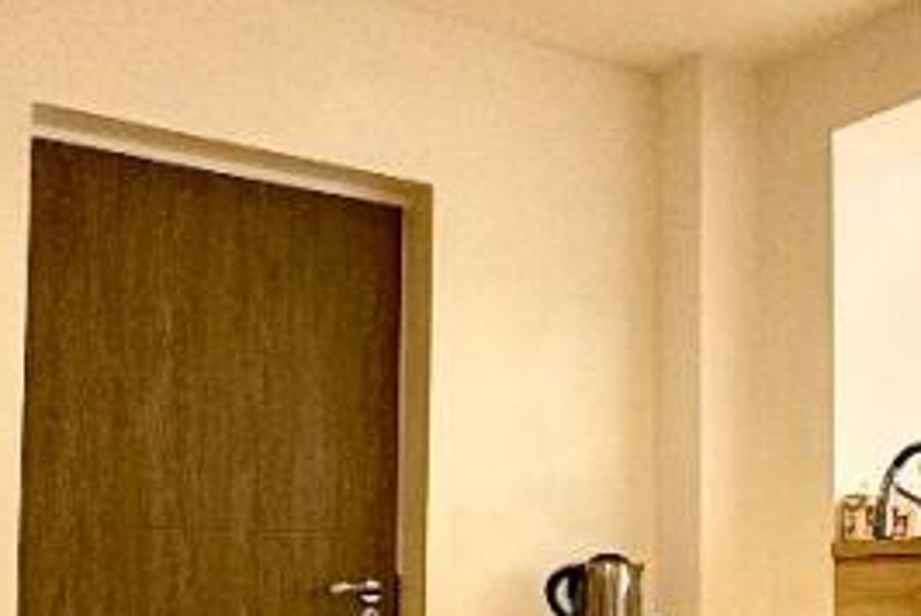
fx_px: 1434
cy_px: 516
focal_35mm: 56
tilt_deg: +3.7
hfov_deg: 31.6
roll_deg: +0.8
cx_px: 1011
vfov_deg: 23.8
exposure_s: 1/100
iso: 125
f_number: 2.2
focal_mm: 2.22
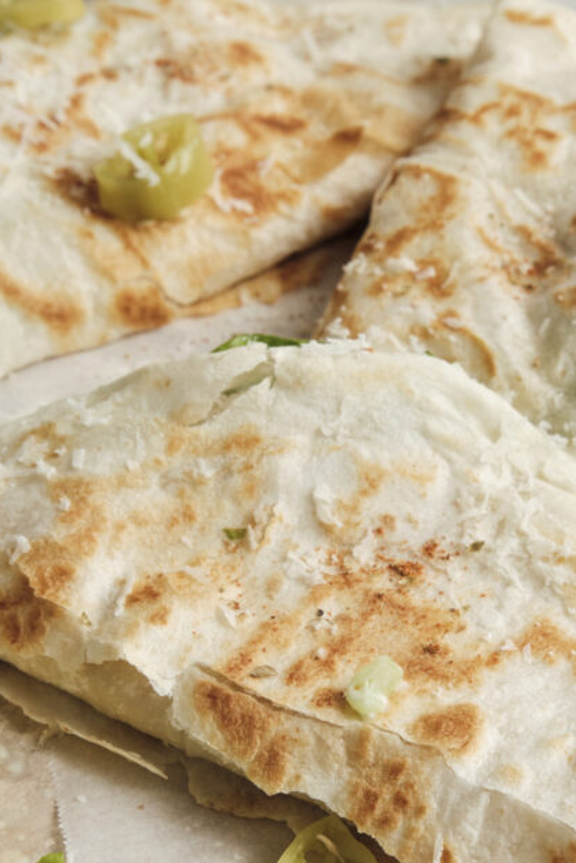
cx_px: 451
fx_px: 2469
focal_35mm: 103
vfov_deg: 19.8
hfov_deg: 13.2
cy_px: 553
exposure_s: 1/15
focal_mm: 41.8
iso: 250
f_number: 9
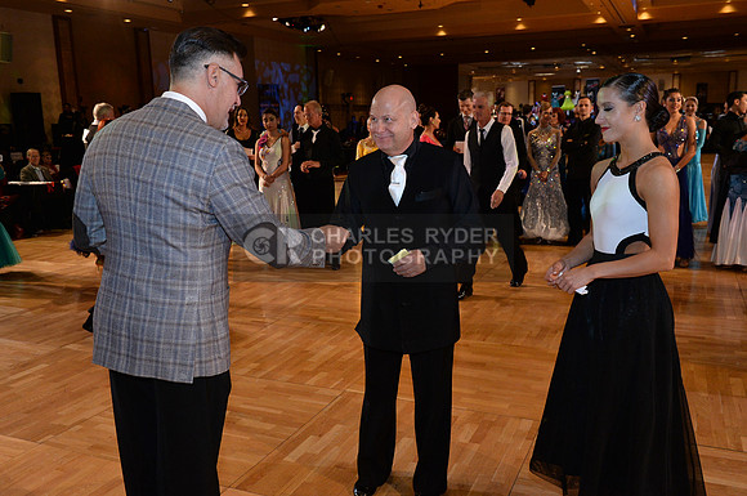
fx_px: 663
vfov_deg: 41.0
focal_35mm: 32
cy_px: 248
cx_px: 374
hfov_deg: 58.8
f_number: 7.1
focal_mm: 32
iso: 2000
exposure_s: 1/250
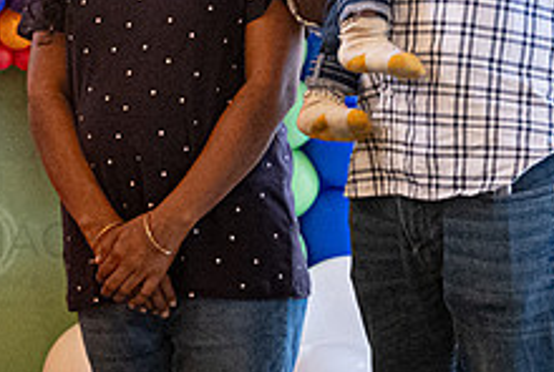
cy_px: -122
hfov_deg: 8.4
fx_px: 3781
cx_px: 143
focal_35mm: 245
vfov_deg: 5.6
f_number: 2.8
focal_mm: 50
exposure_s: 1/60
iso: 3200
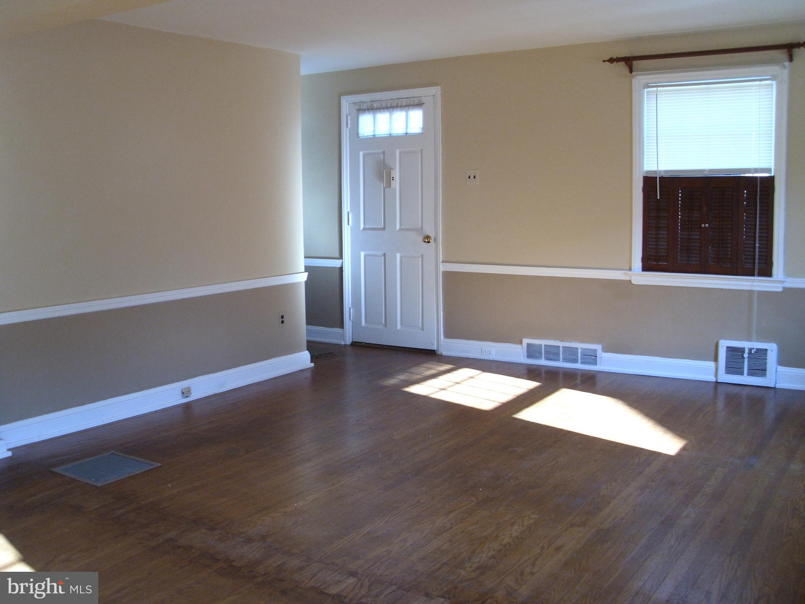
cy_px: 302
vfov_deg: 37.7
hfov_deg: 49.0
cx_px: 402
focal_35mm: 38
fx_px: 884
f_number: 3
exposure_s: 1/60
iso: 100
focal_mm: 6.36
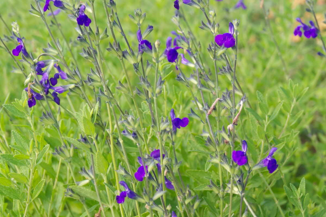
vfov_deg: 16.6
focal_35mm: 82
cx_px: 163
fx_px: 747
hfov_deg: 24.6
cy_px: 108
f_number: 10
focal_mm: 55
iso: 1250
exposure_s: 1/320
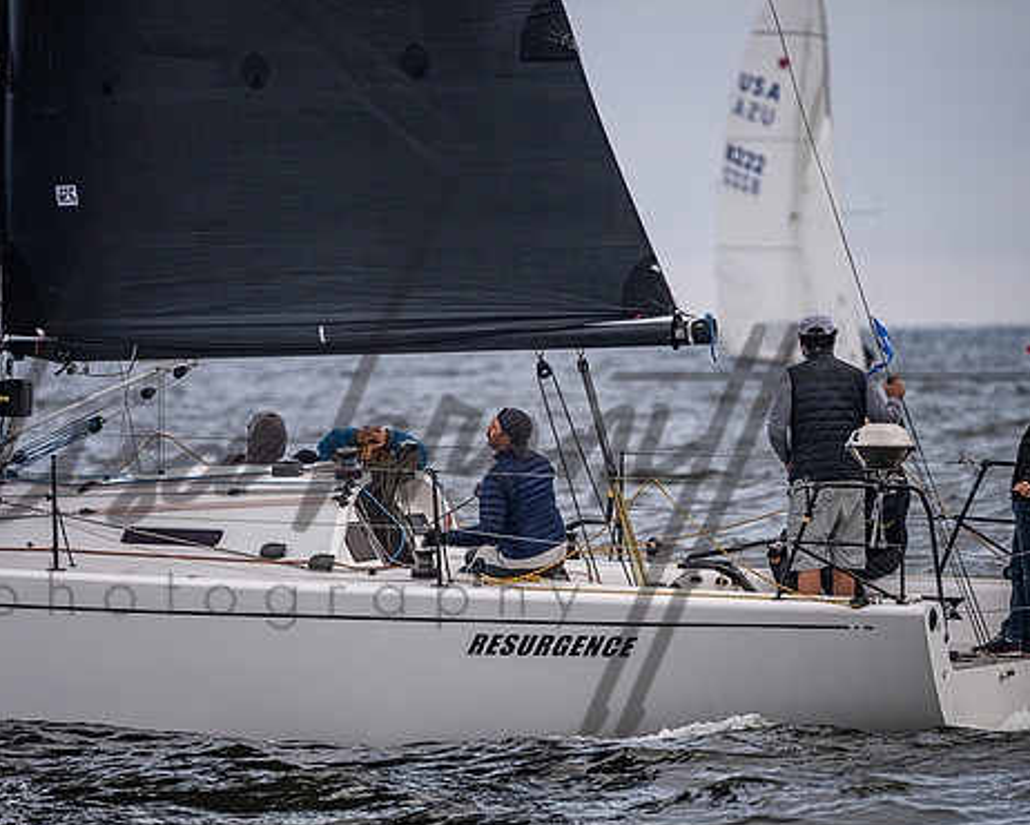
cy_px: 429
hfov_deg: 4.1
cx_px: 482
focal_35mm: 471
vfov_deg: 3.3
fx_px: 14364
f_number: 5.6
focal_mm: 400
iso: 400
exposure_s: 1/800
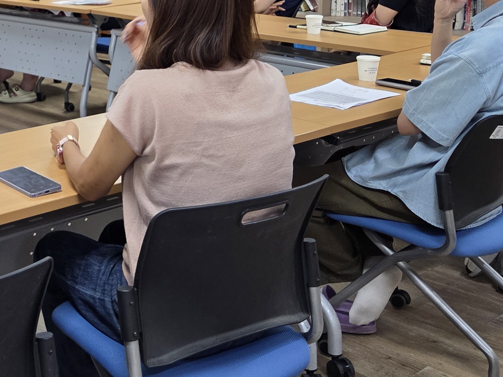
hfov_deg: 29.7
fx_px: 886
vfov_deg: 23.6
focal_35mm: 61
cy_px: 60
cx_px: 5
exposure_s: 1/120
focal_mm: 5.4
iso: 160
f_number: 1.8
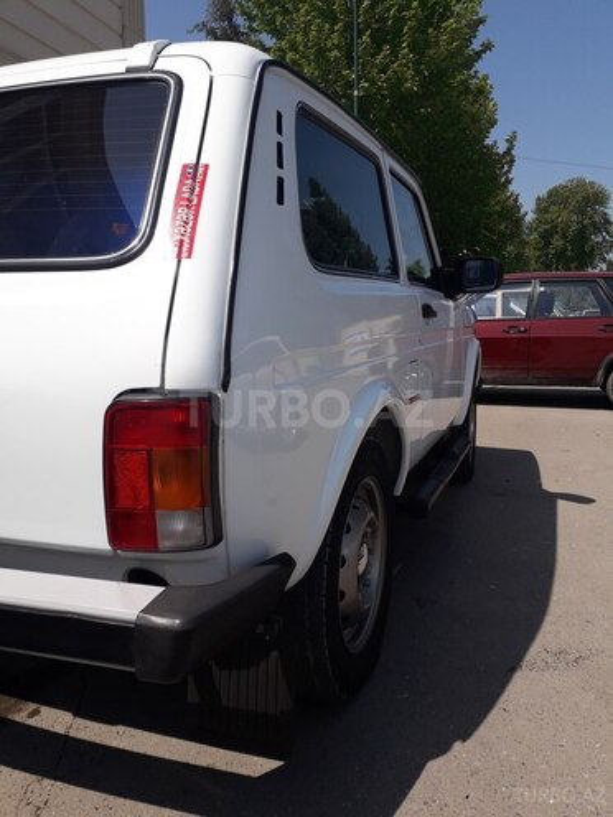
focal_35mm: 27
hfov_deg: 51.4
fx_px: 638
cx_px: 306
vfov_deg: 65.3
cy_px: 408
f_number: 1.9
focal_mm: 3.6
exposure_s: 1/2433
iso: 40
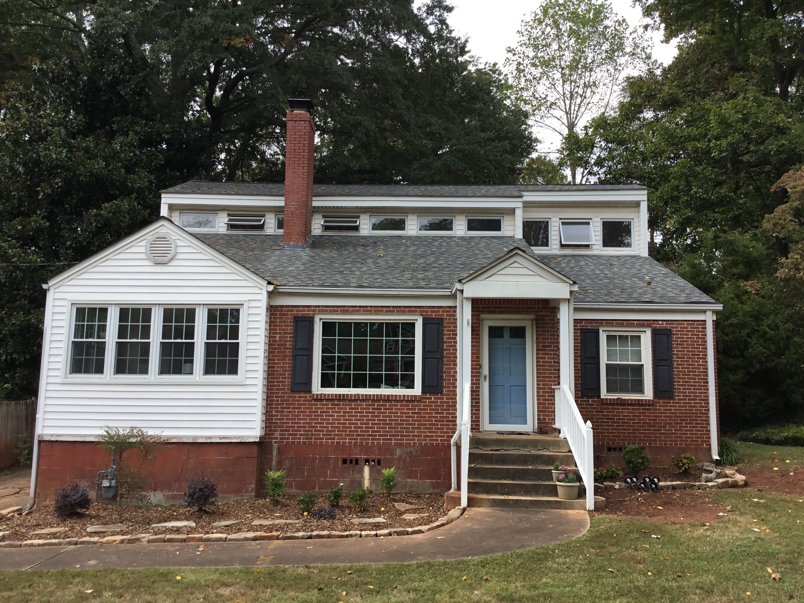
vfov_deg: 45.4
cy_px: 302
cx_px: 402
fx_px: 720
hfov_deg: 58.4
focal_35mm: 31
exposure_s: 1/539
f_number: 2.4
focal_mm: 3.3
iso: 25
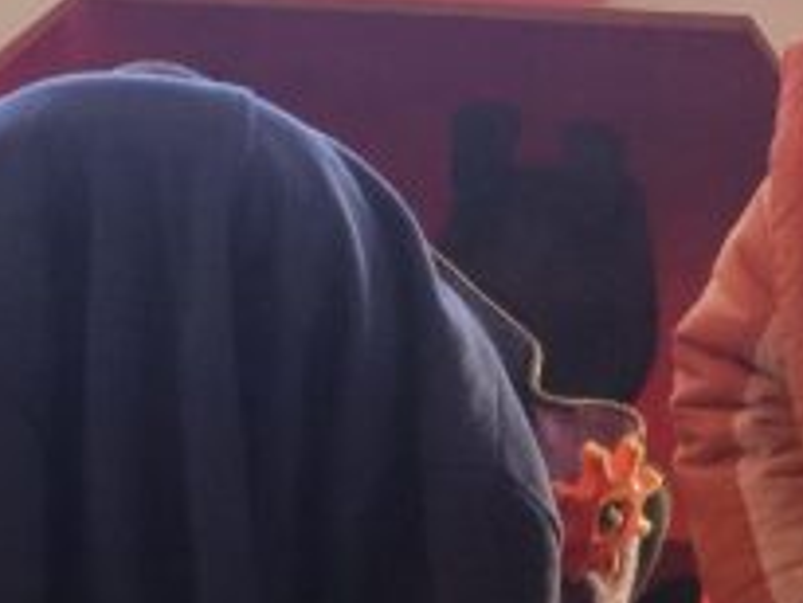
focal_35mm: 115
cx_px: 333
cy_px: -74
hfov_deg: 17.1
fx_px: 2669
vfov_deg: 12.6
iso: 640
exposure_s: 1/24
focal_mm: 5.4
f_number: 1.8
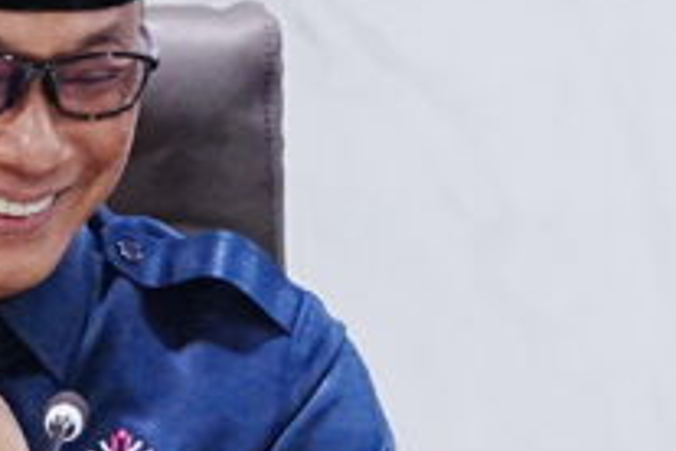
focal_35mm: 594
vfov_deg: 2.3
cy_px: 413
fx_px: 11153
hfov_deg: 3.5
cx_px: 1022
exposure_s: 1/125
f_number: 6.3
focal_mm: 120
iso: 10000
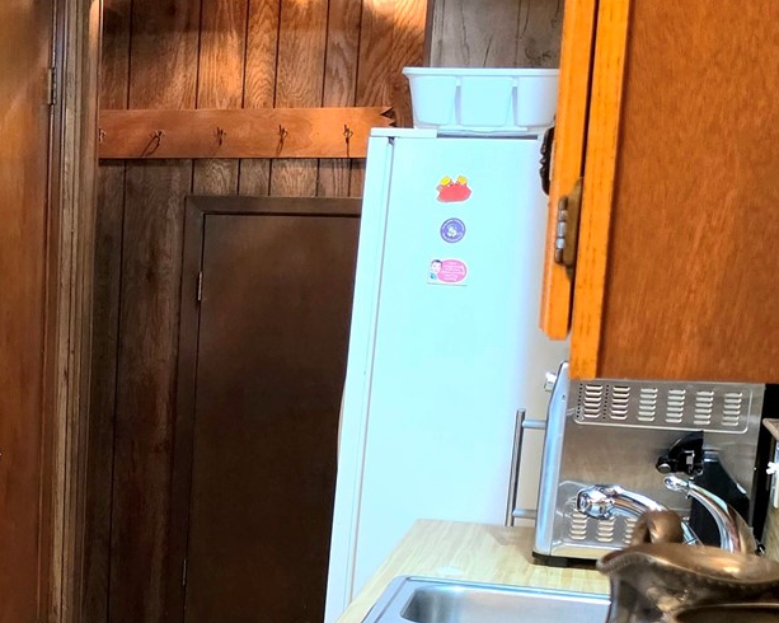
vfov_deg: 19.9
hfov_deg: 24.1
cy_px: 586
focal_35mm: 75
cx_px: -34
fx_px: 1729
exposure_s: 1/120
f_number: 1.4
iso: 500
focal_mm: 6.5
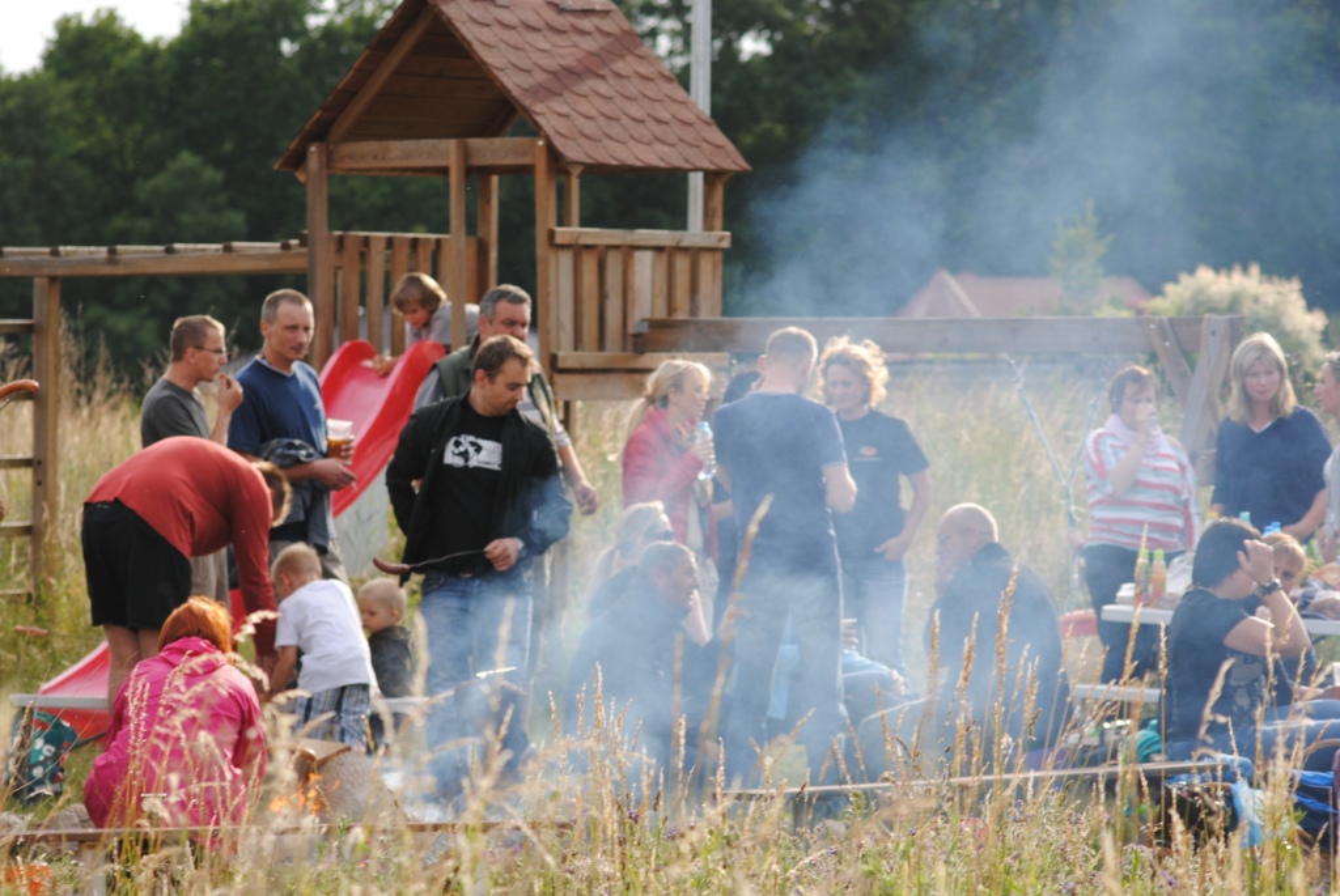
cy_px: 448
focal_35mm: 183
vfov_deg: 7.5
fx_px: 6818
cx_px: 670
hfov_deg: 11.2
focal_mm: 122
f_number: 5
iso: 200
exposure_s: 1/400
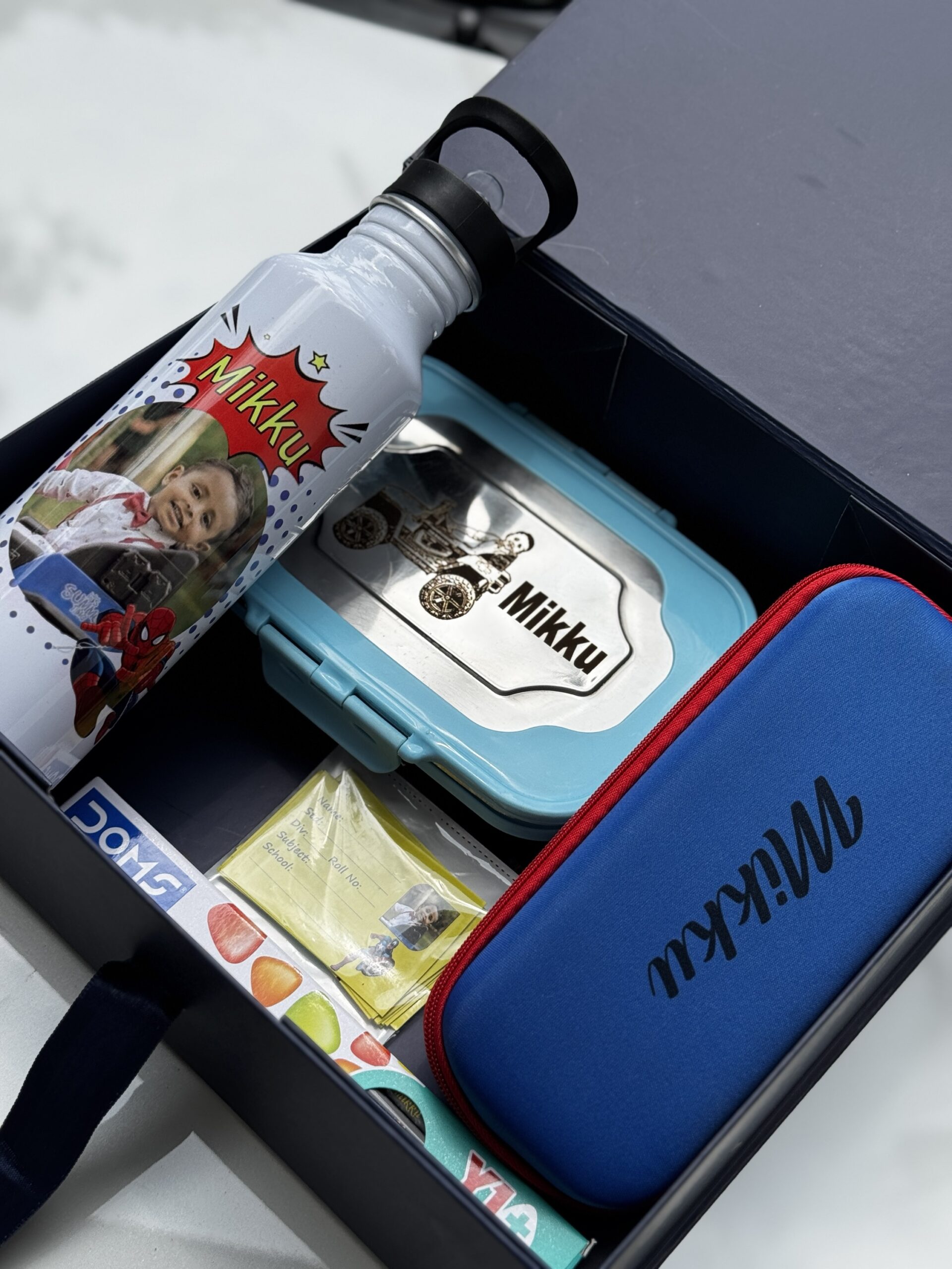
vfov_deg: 39.7
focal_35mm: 48
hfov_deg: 30.3
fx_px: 1760
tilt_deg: -45.5
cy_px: 634
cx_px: 476
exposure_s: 1/2833
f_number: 1.78
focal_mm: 6.76
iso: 64
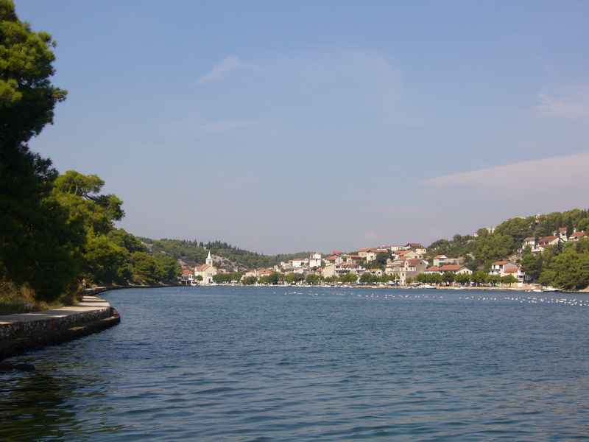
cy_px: 221
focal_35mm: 60
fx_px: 1021
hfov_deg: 32.2
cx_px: 294
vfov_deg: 24.4
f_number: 7.3
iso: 80
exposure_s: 1/250
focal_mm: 9.9
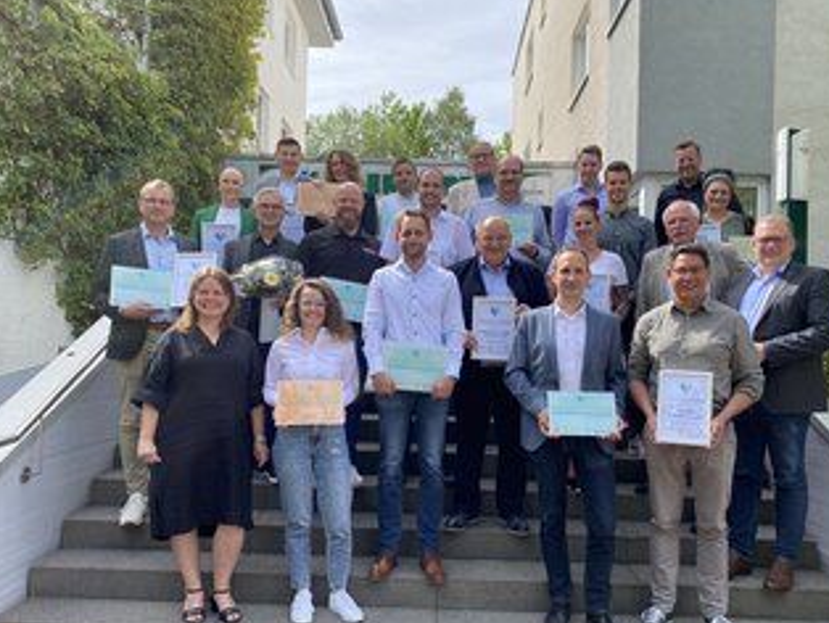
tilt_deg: +0.6
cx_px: 441
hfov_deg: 61.6
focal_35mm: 29
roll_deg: -1.8
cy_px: 326
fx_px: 695
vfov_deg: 48.3
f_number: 1.8
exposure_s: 1/852
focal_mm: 4.25
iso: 32
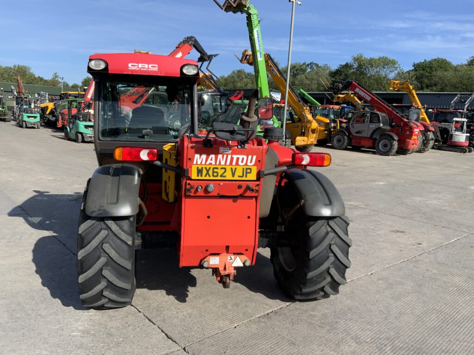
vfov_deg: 48.2
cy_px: 178
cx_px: 237
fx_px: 397
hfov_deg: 61.7
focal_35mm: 29
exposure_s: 1/1412
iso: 16
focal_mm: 3
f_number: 1.8
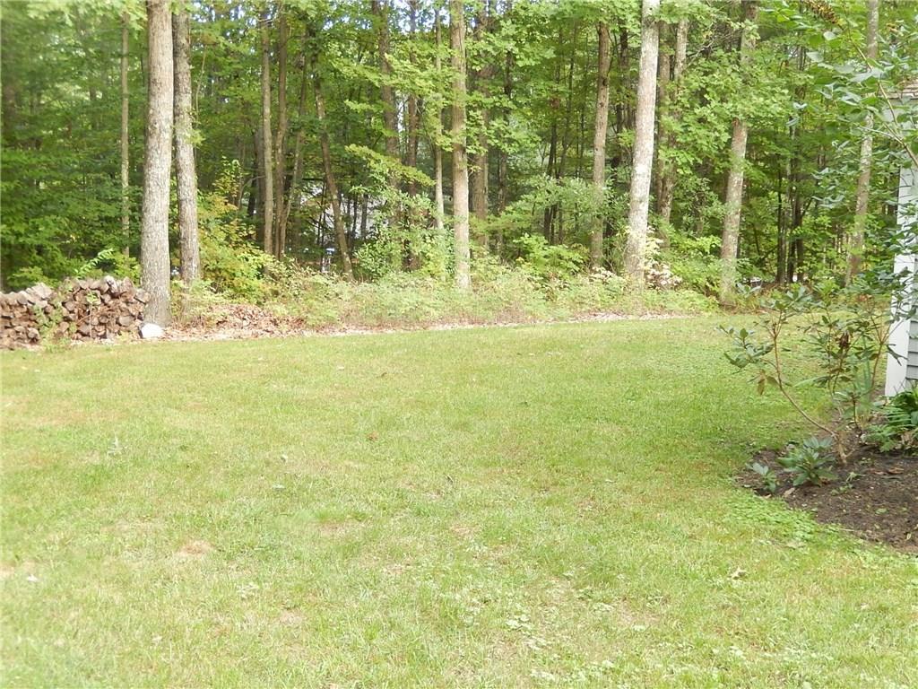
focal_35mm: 45
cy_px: 344
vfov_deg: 32.2
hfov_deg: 42.1
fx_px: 1193
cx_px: 459
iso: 320
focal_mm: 8.1
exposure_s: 1/30
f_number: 4.3
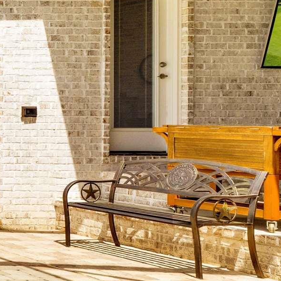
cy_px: 118
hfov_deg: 14.4
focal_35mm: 66
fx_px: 606
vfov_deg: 26.1
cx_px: -420
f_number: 11
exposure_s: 1/400
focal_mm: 15
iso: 400
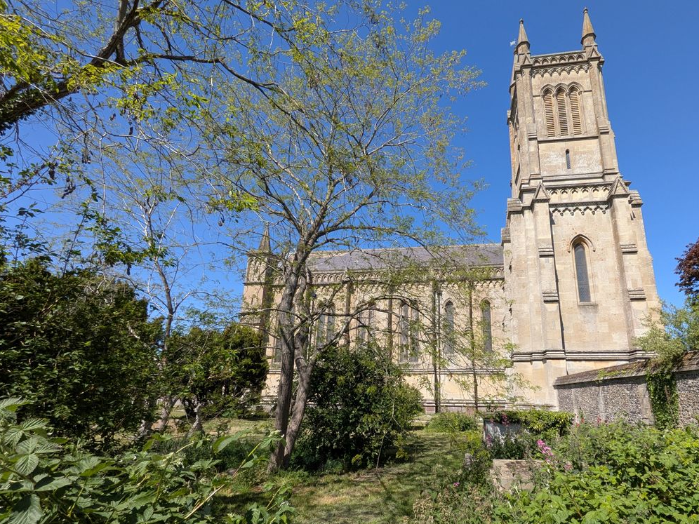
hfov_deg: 86.7
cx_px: 418
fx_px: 363
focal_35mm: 18
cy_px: 303
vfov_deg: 71.1
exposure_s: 1/908
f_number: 2.2
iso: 44
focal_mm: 1.85
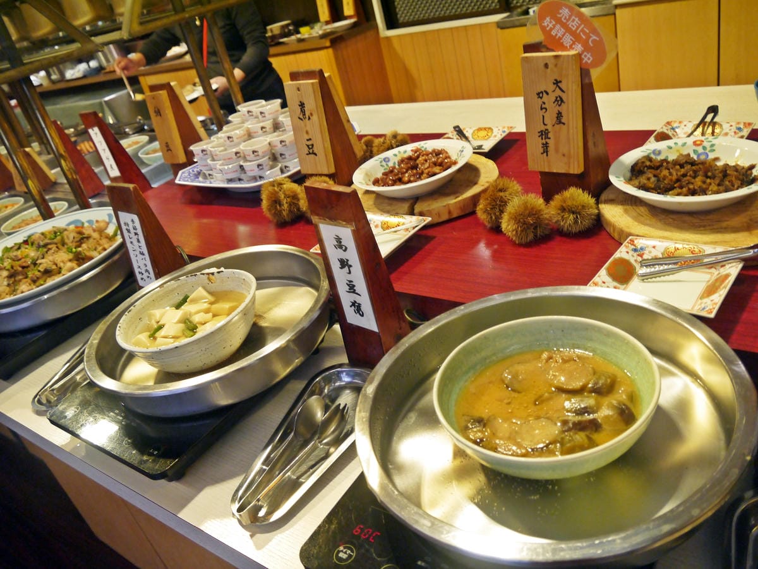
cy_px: 284
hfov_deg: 63.4
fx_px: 613
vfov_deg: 49.7
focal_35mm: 28
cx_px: 379
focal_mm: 14
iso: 640
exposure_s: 1/125
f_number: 3.5
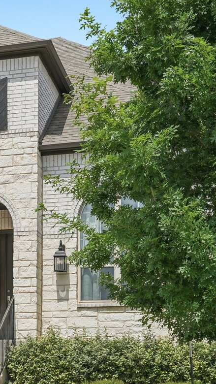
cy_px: 239
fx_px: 753
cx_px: -125
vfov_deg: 28.5
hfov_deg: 14.9
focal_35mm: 74
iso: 200
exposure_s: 1/750
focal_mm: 34
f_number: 8
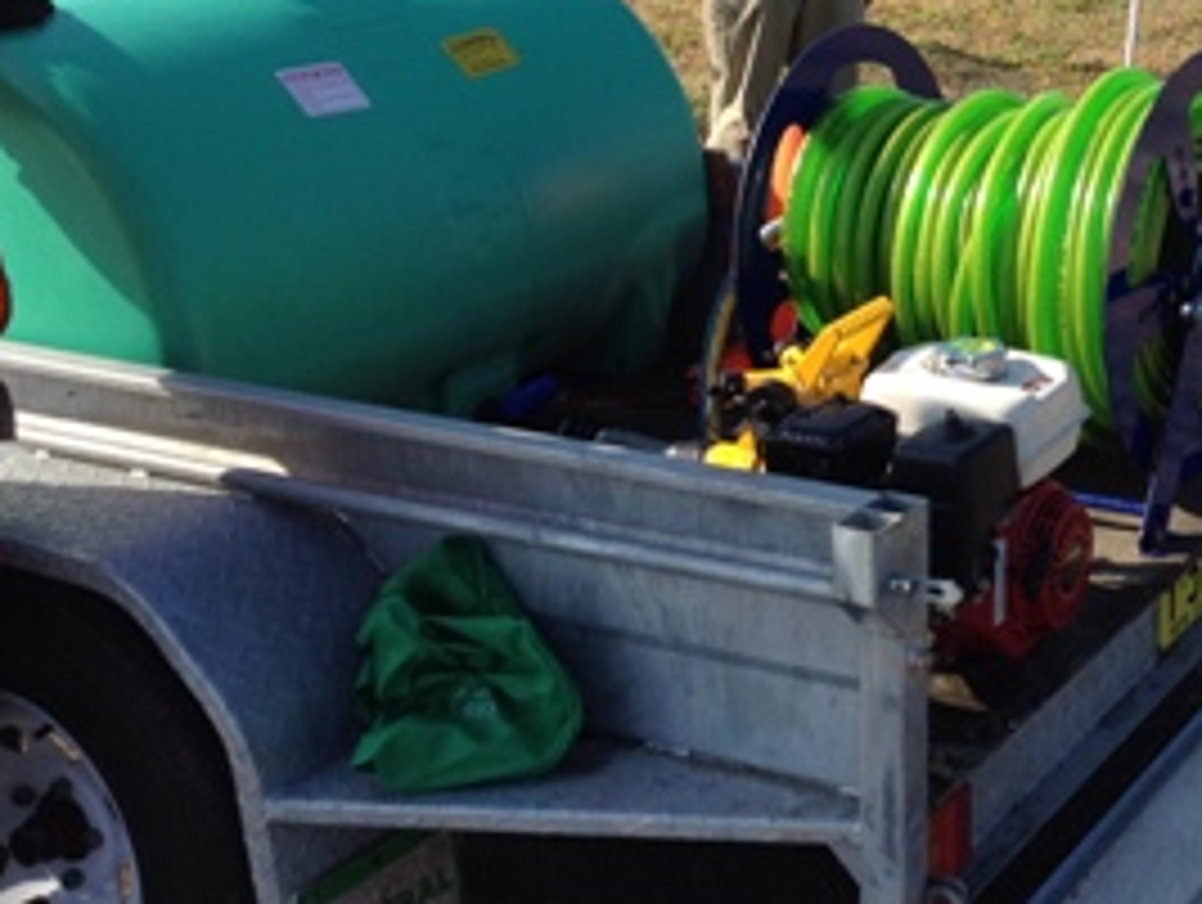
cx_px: 1103
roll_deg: -0.9
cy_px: 180
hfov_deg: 27.8
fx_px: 2330
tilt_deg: -12.8
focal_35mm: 67
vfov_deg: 21.7
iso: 50
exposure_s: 1/1346
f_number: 2.4
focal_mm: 4.28
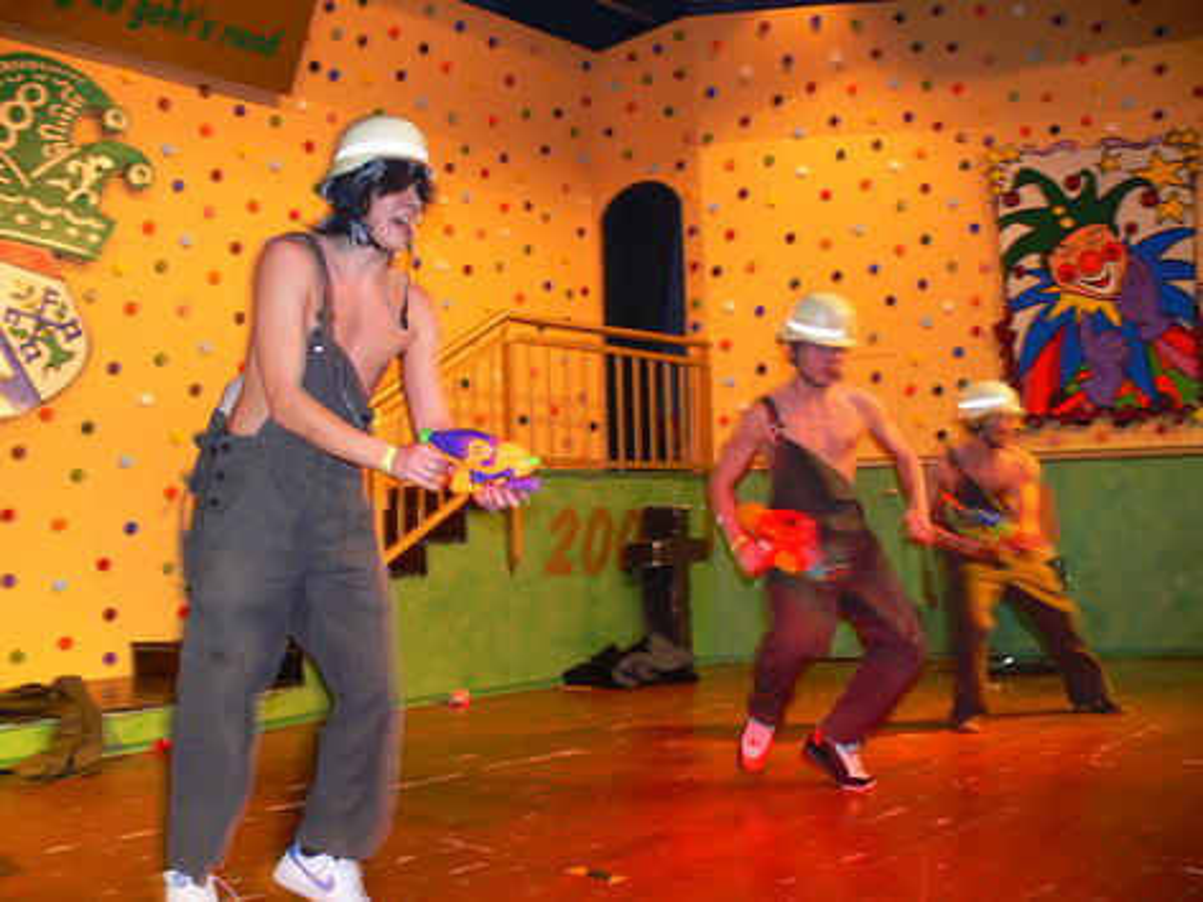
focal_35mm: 35
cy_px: 451
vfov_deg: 40.7
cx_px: 602
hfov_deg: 52.6
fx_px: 1216
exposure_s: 1/30
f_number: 2.8
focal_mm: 7.4
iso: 100
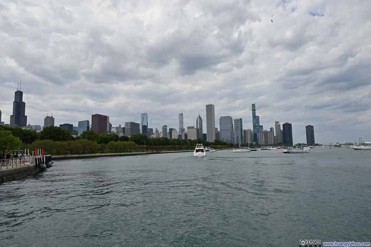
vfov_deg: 53.2
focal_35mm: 24
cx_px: 186
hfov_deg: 73.7
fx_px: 247
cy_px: 124
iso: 100
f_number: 5
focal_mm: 24
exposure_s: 1/2000
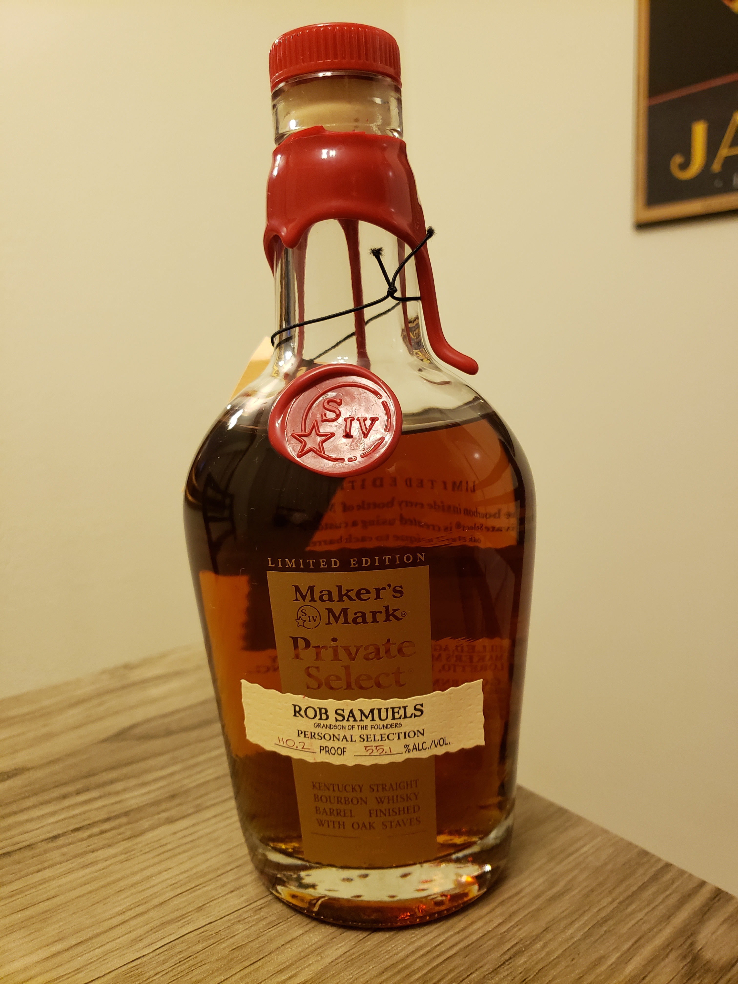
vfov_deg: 67.3
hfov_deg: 53.1
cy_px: 492
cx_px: 369
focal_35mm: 26
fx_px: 739
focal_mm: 4.3
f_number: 1.5
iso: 250
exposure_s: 1/40
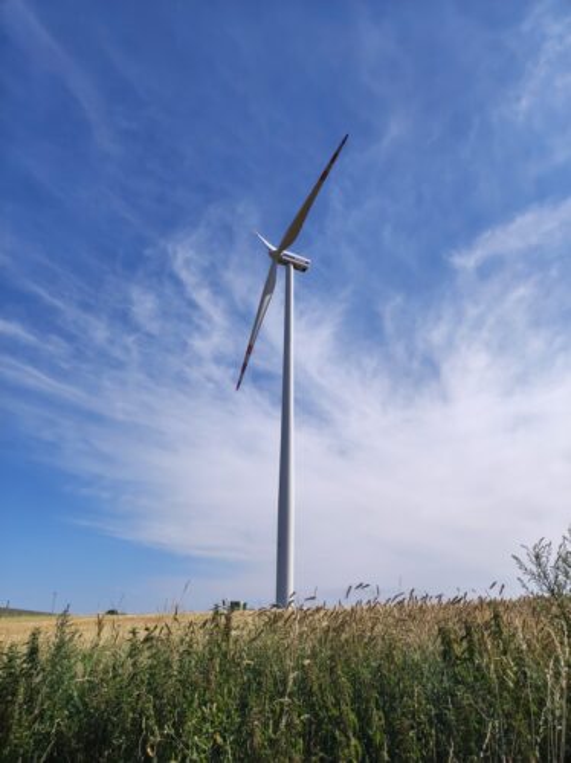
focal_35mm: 25
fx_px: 551
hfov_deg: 54.8
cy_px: 382
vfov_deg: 69.4
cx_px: 286
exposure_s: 1/905
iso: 50
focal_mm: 4.7
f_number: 1.79
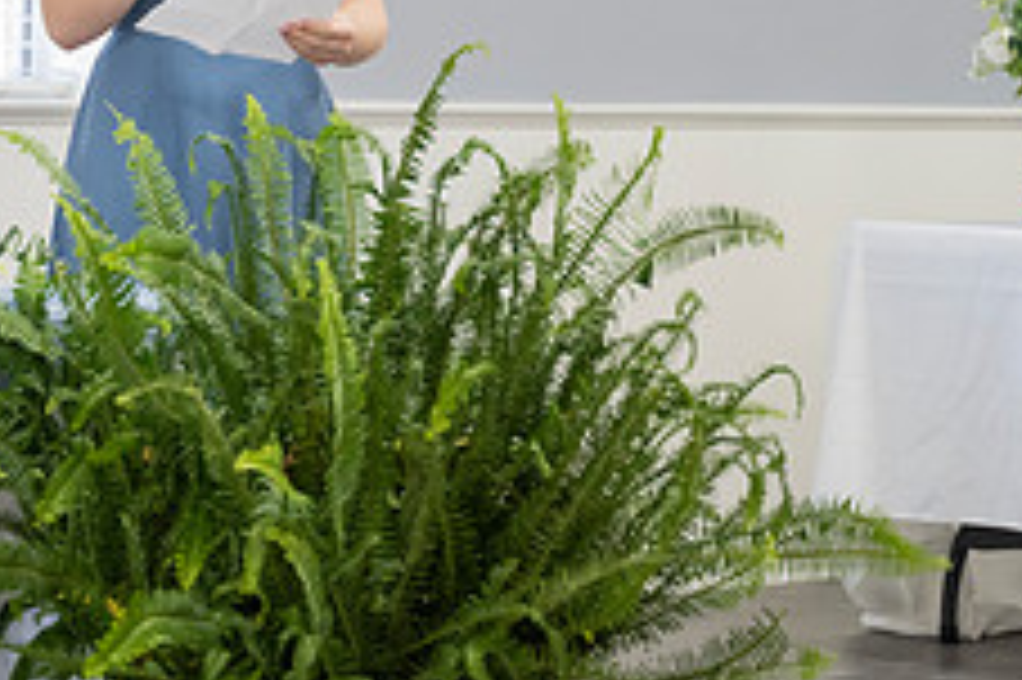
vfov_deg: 8.7
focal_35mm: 156
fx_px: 4425
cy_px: -88
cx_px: -90
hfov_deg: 12.9
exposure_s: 1/200
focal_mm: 61
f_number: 2.8
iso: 1000
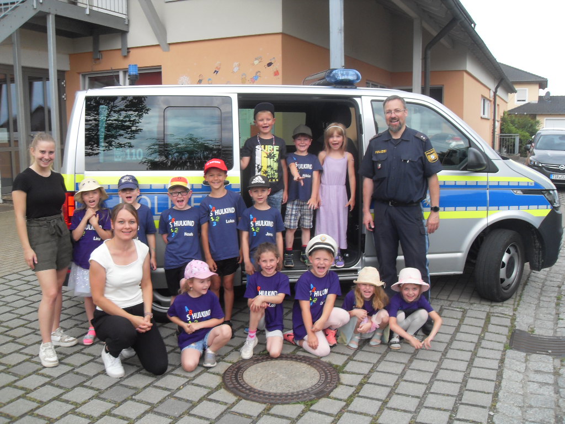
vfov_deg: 41.8
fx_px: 555
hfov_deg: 54.0
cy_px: 212
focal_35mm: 34
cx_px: 282
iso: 80
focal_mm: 6.3
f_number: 7
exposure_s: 1/60
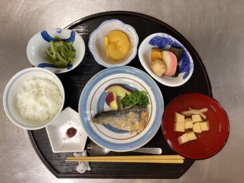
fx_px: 218
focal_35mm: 31
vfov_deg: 45.4
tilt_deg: -83.4
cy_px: 92
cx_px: 122
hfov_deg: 58.4
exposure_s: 1/60
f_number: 2.4
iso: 250
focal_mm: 3.3
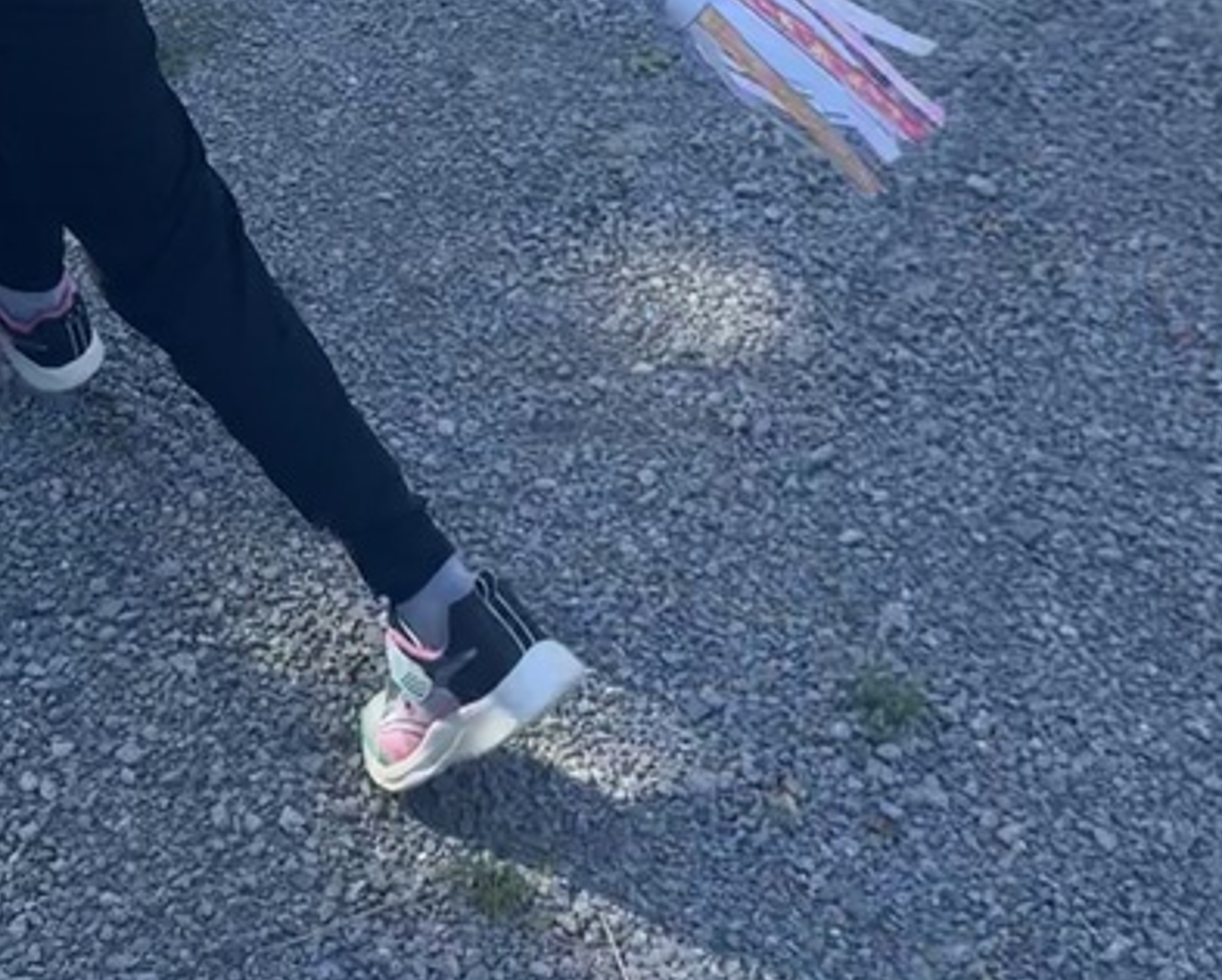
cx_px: 246
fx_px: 2208
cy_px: -305
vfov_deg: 22.3
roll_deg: +3.2
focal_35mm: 61
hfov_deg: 30.2
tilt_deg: -25.2
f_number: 1.78
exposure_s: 1/1156
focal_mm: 6.76
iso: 100
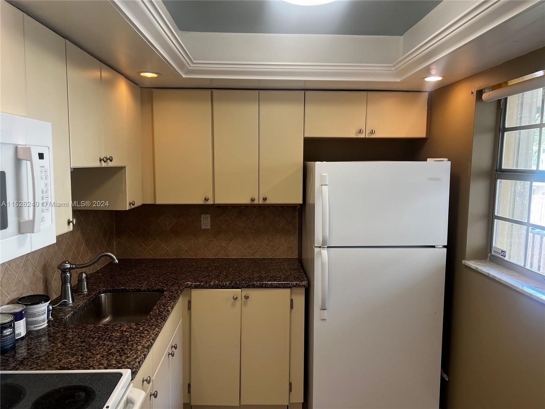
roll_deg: -0.7
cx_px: 272
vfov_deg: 53.1
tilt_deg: -6.7
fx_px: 409
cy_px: 204
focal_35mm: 26
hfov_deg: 67.3
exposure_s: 1/120
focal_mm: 5.7
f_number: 1.5
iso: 80
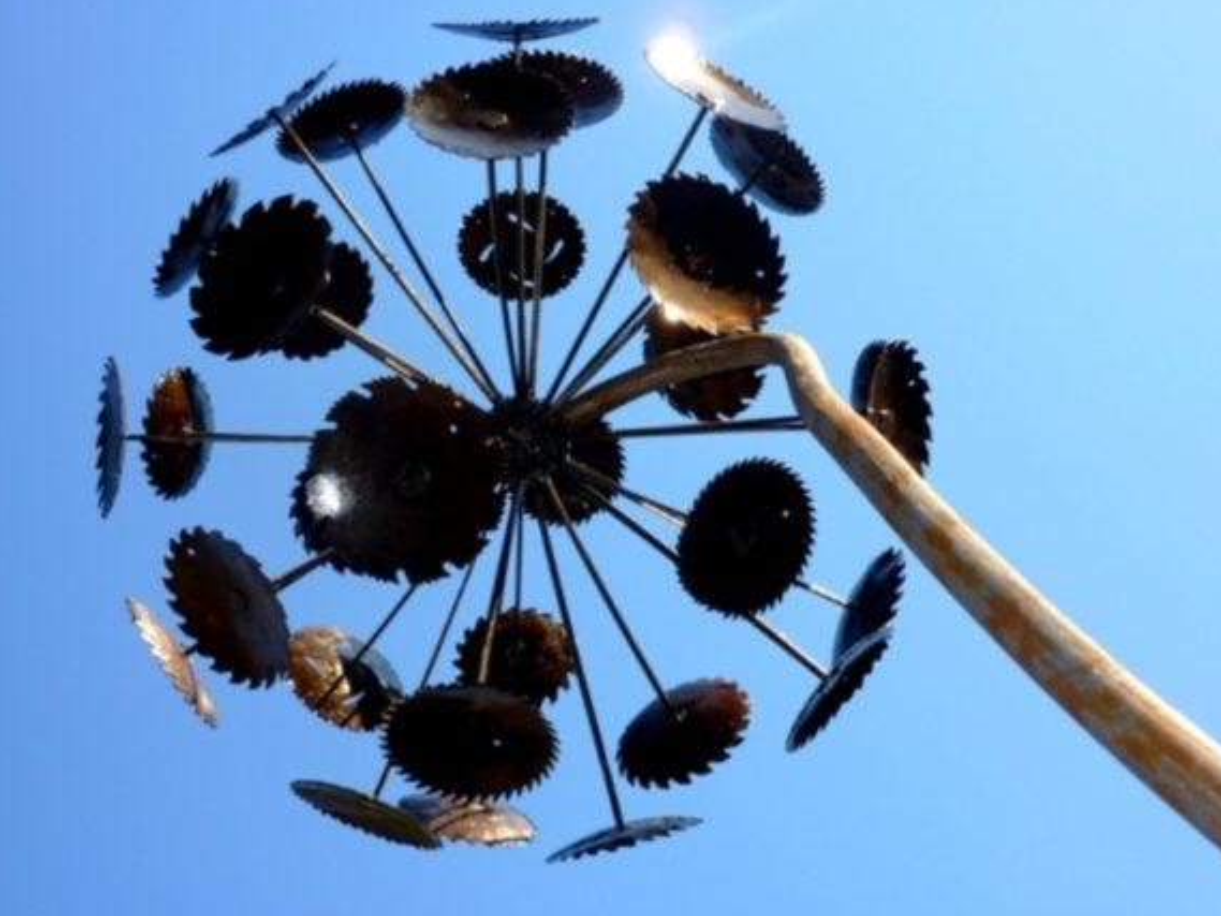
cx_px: 616
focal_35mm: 53
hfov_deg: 36.2
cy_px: 458
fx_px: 1870
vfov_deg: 27.5
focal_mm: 8.5
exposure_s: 1/200
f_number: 3.8
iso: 80
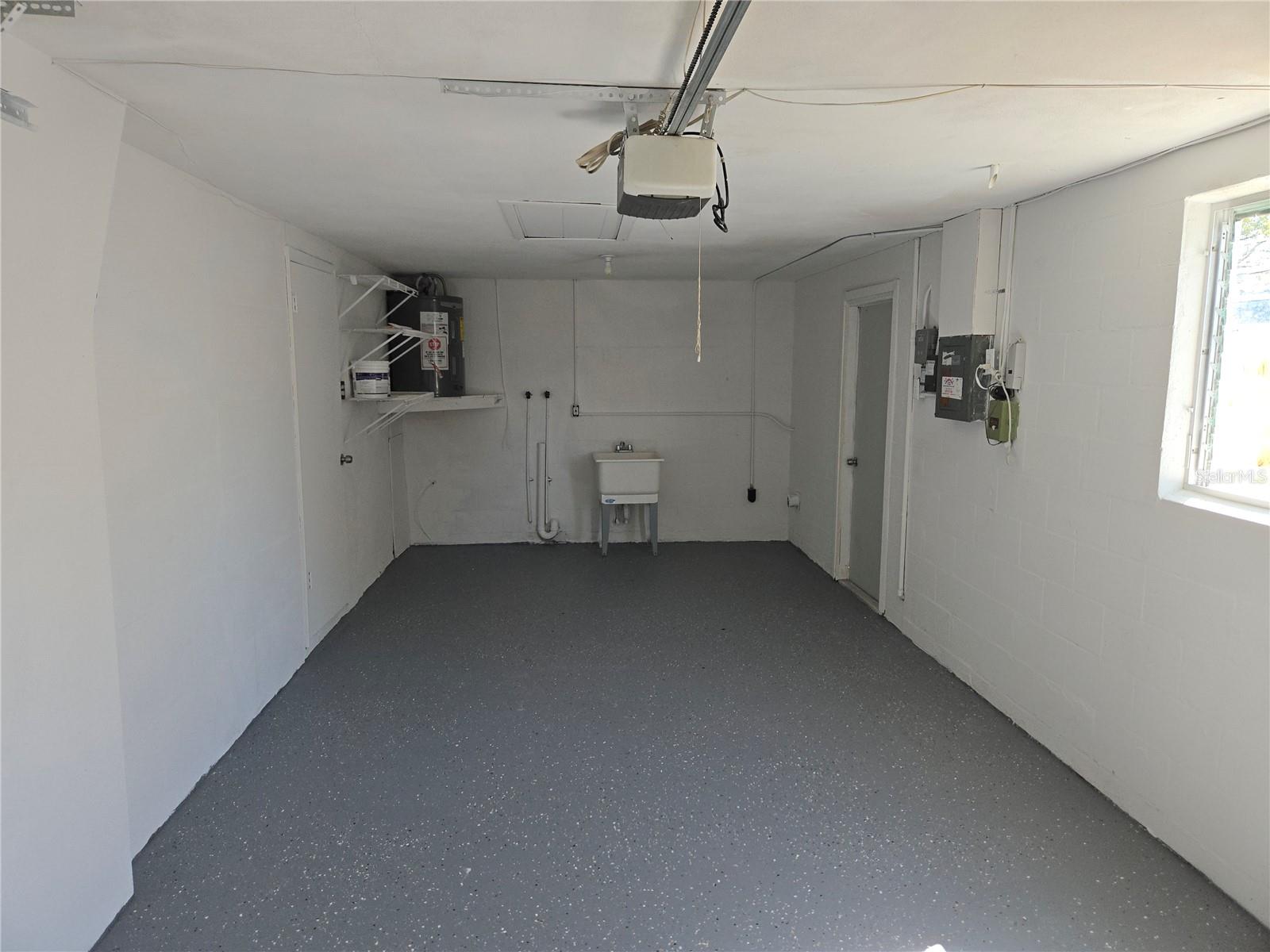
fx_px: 844
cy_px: 476
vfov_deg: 58.9
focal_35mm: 23
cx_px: 635
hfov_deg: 73.9
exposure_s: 1/180
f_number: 1.8
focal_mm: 5.4
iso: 64
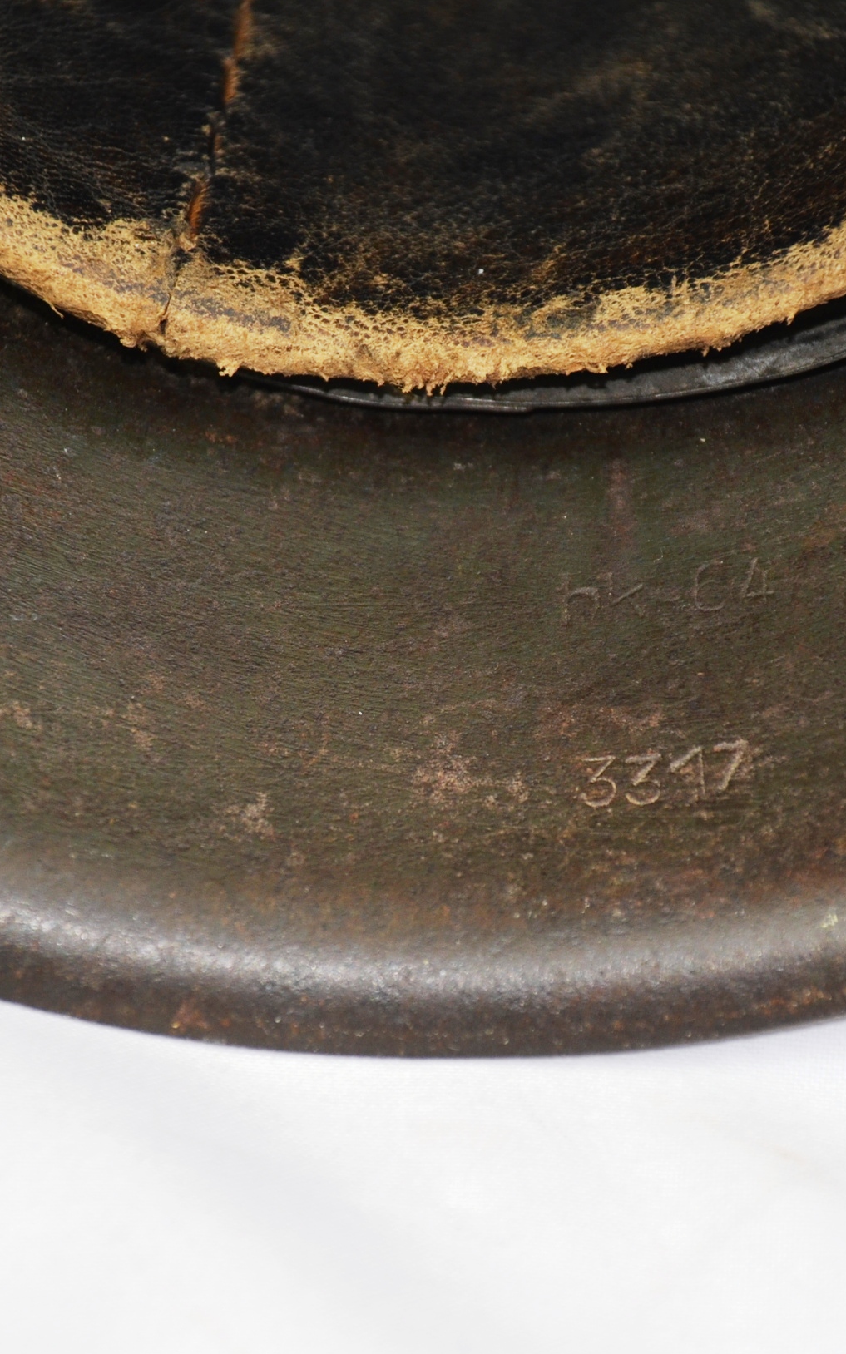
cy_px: 678
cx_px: 472
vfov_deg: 6.7
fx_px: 11505
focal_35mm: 312
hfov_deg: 4.2
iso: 320
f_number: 5.6
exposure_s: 1/125
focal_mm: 135
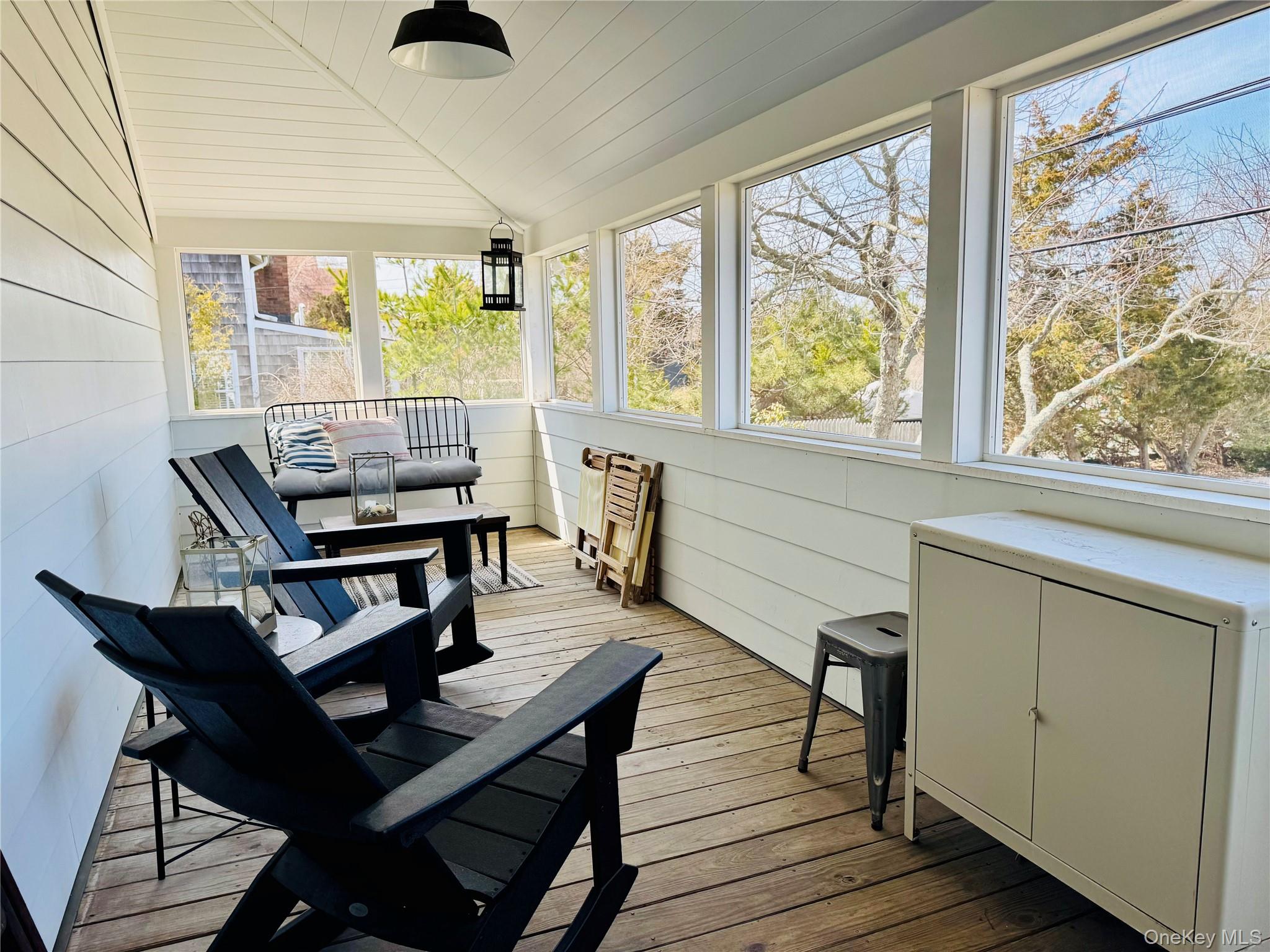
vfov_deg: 56.8
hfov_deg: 71.6
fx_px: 881
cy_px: 476
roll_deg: +1.5
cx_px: 635
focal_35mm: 24
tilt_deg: -8.1
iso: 80
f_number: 1.78
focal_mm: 6.76
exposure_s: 1/439
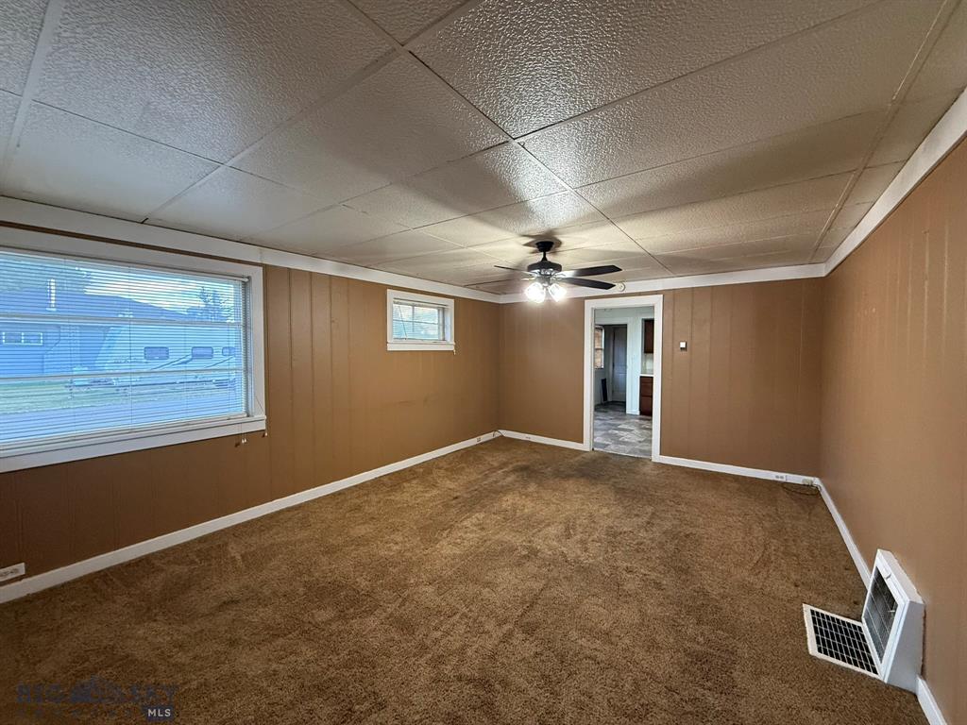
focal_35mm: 14
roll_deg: +0.1
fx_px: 391
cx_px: 484
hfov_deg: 102.1
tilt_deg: -1.3
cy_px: 362
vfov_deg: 85.7
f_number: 2.2
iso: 400
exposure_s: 1/60
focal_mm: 2.22
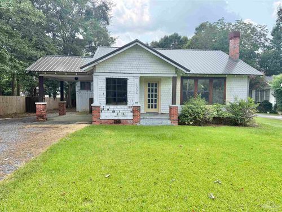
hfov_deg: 71.6
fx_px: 196
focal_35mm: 24
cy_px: 106
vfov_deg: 56.8
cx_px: 141
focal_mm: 6.76
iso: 100
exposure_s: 1/2611
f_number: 1.78
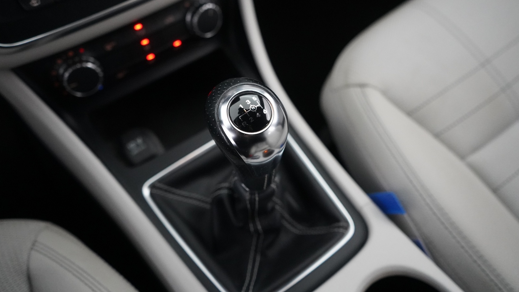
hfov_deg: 64.3
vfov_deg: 38.8
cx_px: 256
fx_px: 413
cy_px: 121
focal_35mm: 30
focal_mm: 28
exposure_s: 1/60
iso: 8000
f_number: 3.5
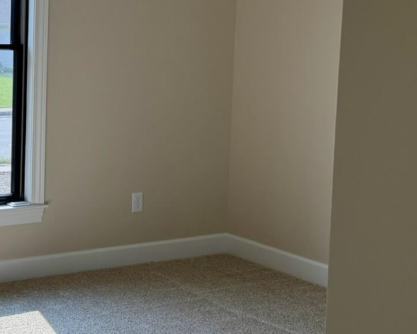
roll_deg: -0.4
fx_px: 827
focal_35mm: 67
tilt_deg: -5.0
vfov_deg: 22.7
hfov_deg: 27.2
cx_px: 36
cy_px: 111
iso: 125
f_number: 1.78
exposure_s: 1/1005
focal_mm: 6.76
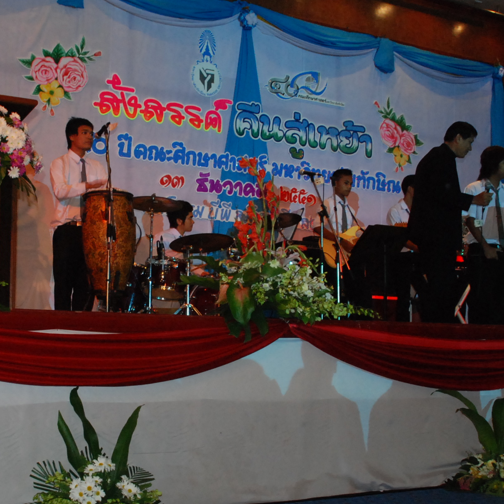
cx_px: 162
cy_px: 254
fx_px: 1005
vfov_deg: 28.2
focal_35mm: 61
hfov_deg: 28.0
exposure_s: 1/60
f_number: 5
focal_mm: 20
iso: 1000
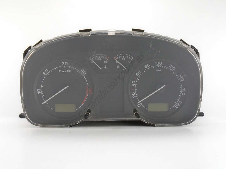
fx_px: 170
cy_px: 84
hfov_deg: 67.3
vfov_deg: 53.0
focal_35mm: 26
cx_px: 113
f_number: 3.2
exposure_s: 1/50
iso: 100
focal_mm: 4.6
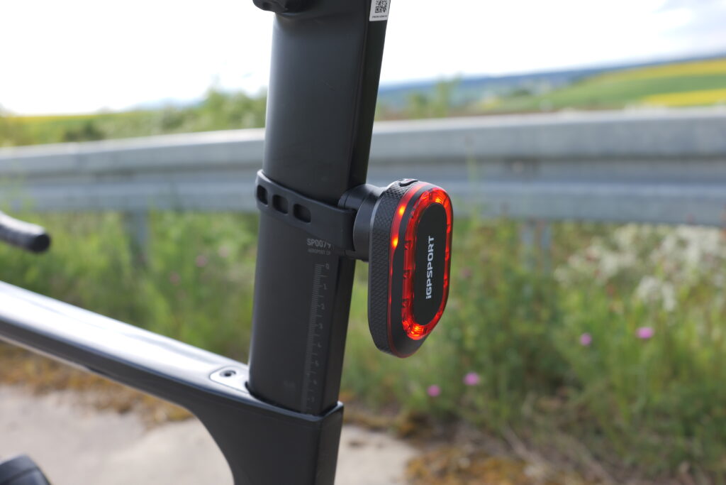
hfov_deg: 48.5
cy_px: 242
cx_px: 363
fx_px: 807
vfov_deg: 33.4
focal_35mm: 40
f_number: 7.1
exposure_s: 1/100
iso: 100
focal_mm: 40
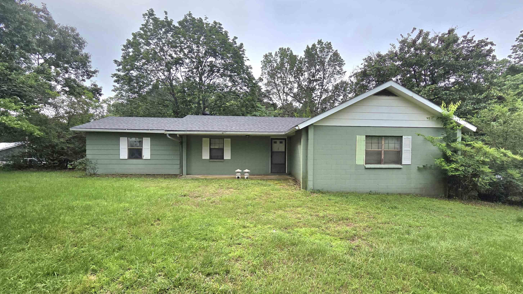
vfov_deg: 70.5
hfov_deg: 102.9
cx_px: 277
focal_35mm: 15
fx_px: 208
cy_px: 155
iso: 50
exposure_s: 1/1667
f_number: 2.2
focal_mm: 2.2
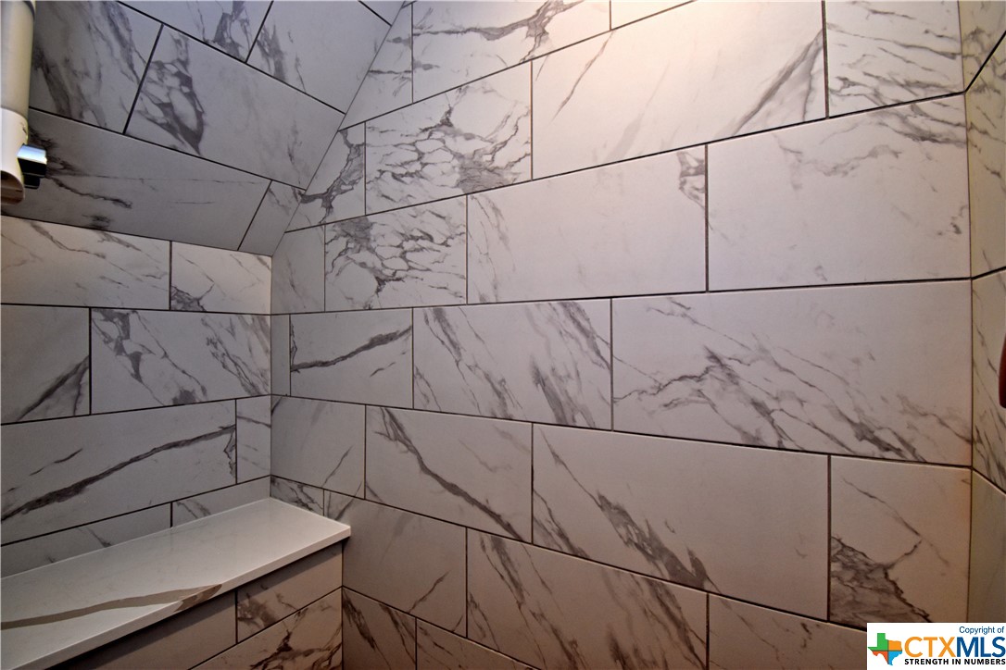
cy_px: 335
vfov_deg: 77.3
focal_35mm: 15
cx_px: 503
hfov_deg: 100.4
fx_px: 419
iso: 800
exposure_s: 1/60
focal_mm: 10
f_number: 4.5
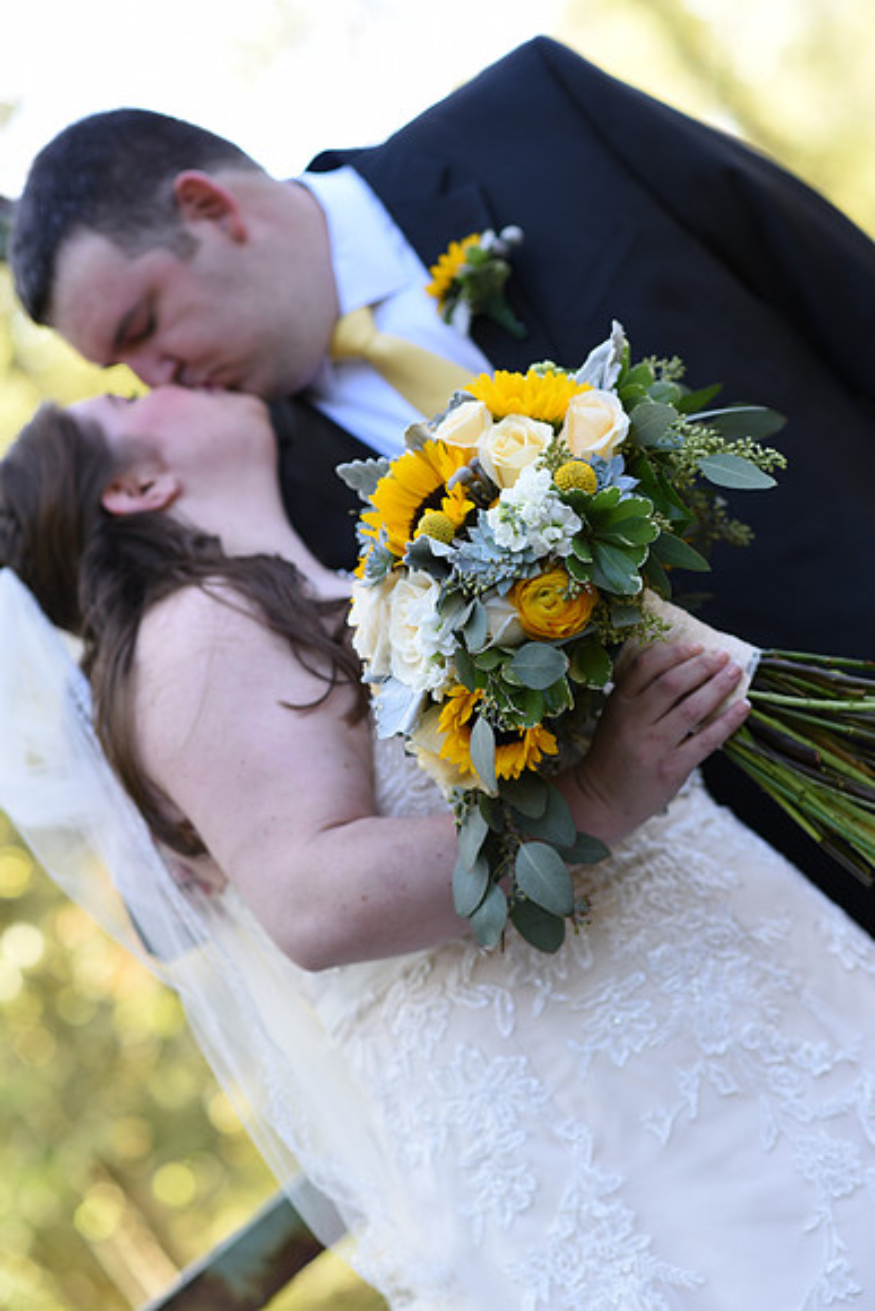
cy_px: 656
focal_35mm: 85
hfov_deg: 16.1
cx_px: 438
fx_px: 3097
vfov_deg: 23.9
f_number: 2.8
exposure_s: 1/200
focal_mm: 85
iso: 200
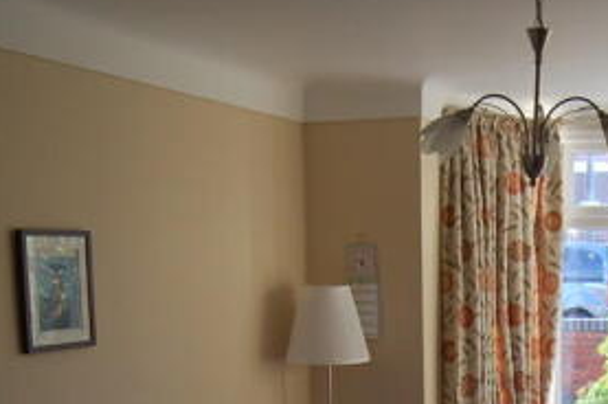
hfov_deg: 29.8
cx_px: 571
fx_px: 1080
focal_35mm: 64
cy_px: 462
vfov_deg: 20.1
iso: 400
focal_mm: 18
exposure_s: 1/80
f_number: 4.5
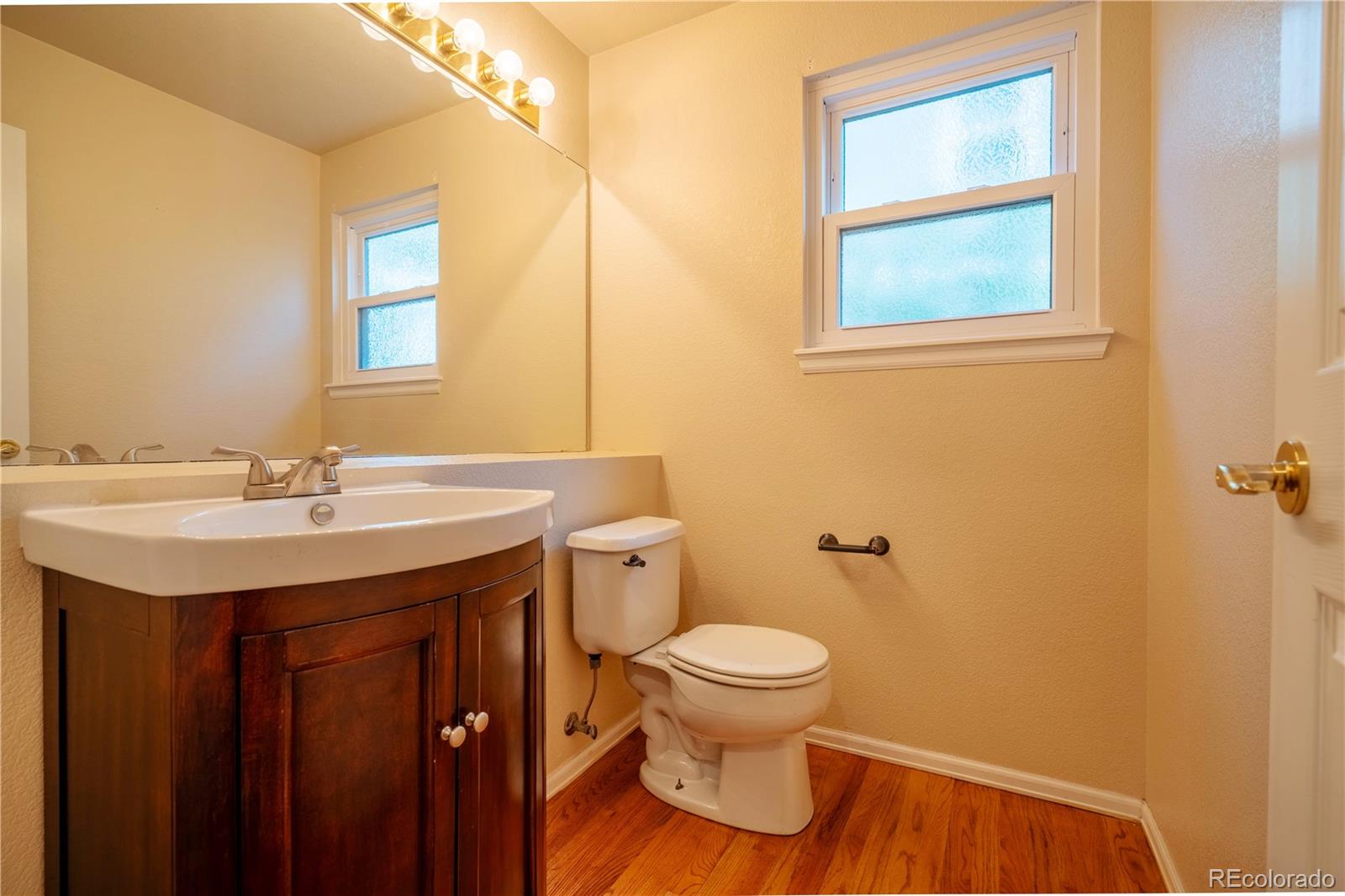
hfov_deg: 96.7
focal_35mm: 16
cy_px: 448
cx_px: 672
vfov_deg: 73.7
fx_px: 598
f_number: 6.3
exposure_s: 1/400
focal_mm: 16
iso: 320
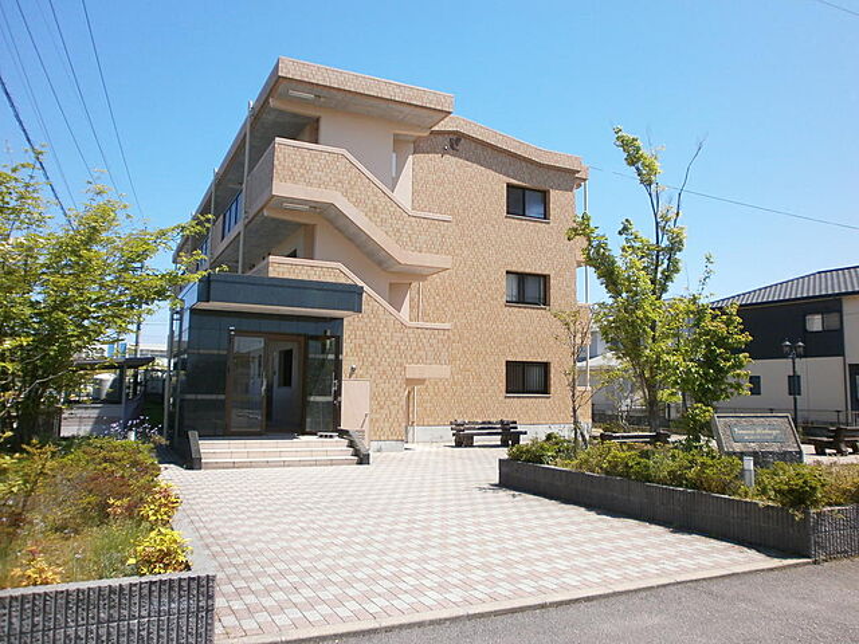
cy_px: 322
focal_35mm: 27
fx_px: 670
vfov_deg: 51.4
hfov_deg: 65.3
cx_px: 430
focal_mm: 4.8
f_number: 2.9
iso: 100
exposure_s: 1/1000
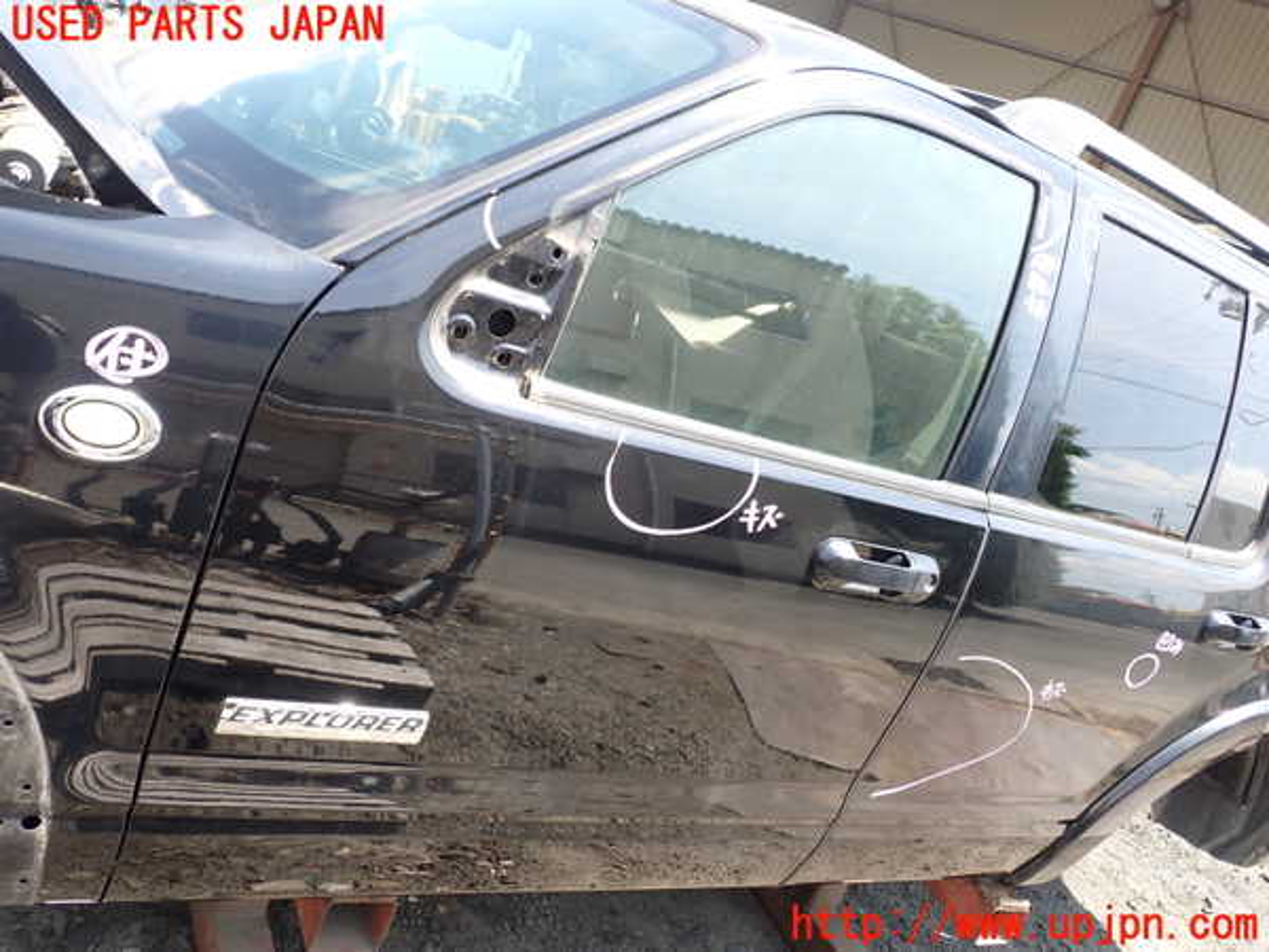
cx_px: 634
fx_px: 1100
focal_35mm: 30
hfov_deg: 60.0
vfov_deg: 46.8
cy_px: 476
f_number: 3.2
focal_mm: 5.4
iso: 100
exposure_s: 1/160
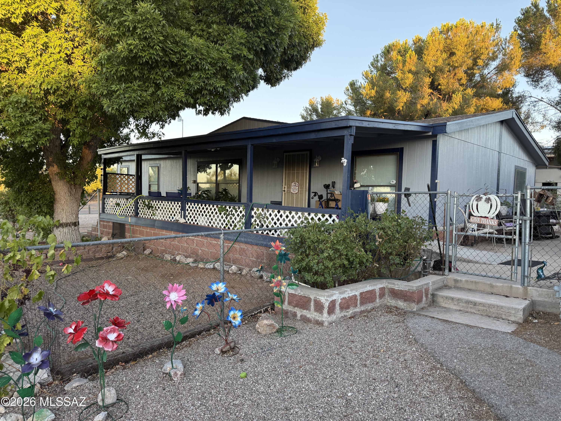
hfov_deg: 71.6
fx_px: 389
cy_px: 210
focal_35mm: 24
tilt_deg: -2.7
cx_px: 280
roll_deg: -1.5
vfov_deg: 56.8
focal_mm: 6.76
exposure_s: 1/232
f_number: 1.78
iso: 125
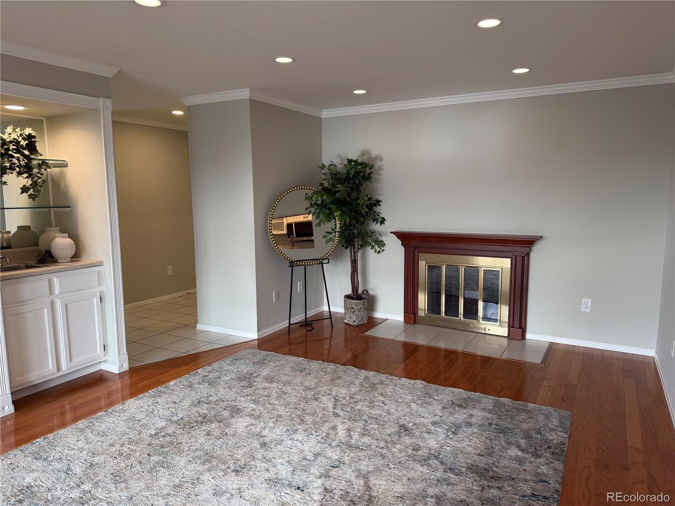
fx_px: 468
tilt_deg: -7.6
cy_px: 253
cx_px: 338
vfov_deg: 56.8
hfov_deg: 71.6
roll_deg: +0.9
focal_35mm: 24
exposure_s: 1/120
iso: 100
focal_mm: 6.76
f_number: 1.78
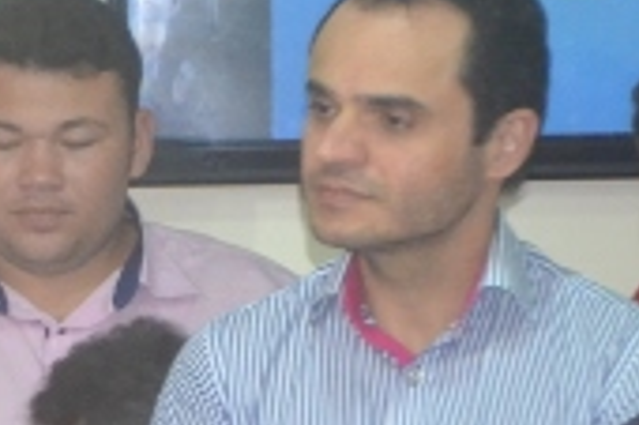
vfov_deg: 4.4
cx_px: -413
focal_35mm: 311
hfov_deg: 6.5
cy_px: 574
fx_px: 5513
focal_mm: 55
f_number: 5.6
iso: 3200
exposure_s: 1/60
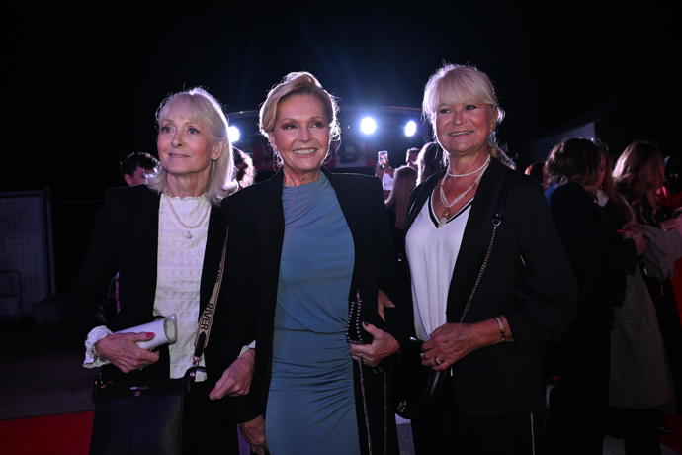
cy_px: 228
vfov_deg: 41.7
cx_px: 341
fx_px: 597
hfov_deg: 59.5
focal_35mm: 32
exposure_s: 1/160
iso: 2500
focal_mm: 31.5
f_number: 5
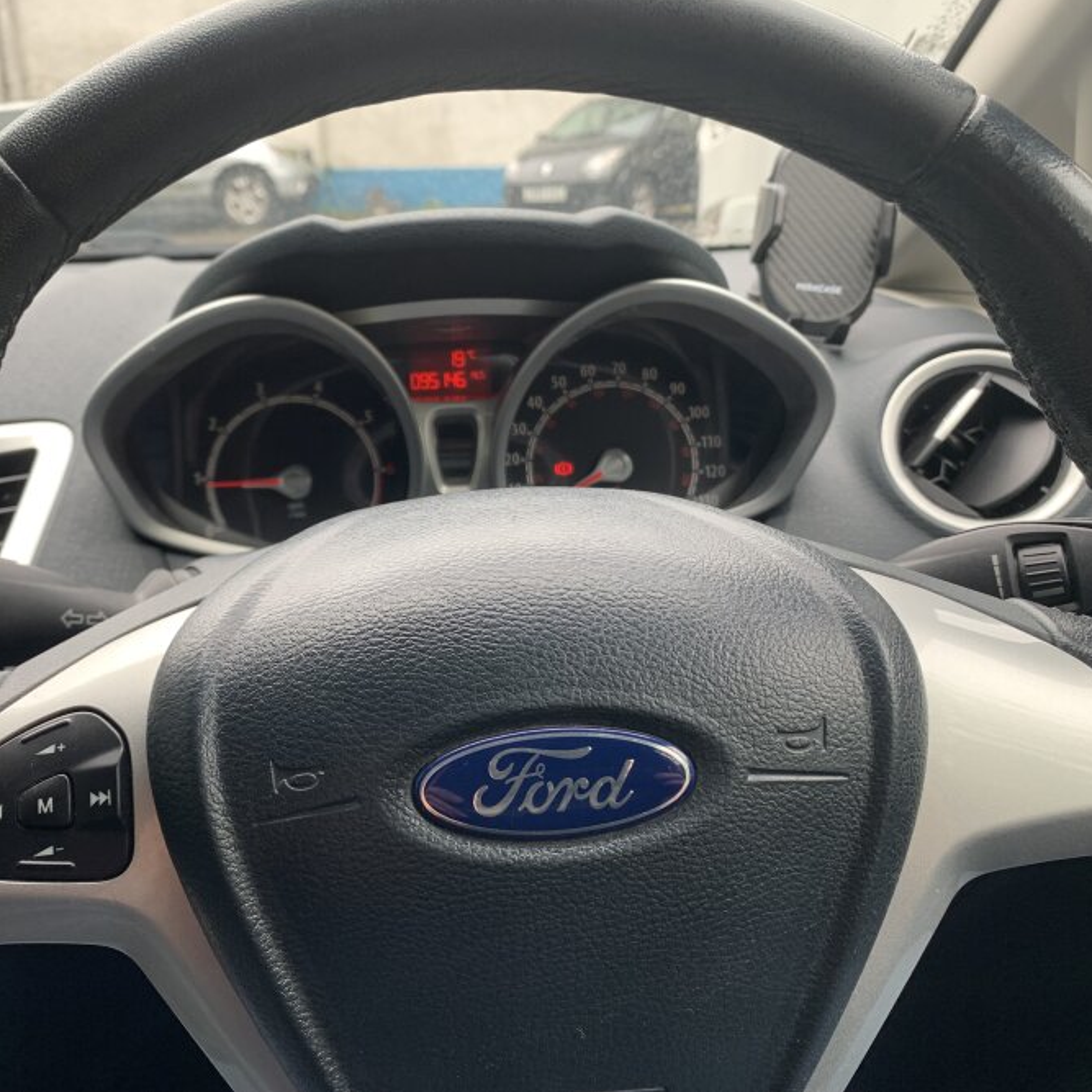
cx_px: 447
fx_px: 1106
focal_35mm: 31
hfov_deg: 52.2
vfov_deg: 52.5
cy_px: 543
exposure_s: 1/121
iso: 50
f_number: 1.8
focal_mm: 4.25
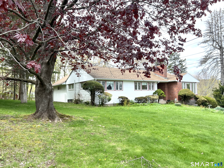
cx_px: 112
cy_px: 84
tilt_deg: +3.3
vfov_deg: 53.1
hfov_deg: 67.3
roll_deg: +1.0
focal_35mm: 26
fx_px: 168
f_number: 1.5
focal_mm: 5.7
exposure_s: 1/1224
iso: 50
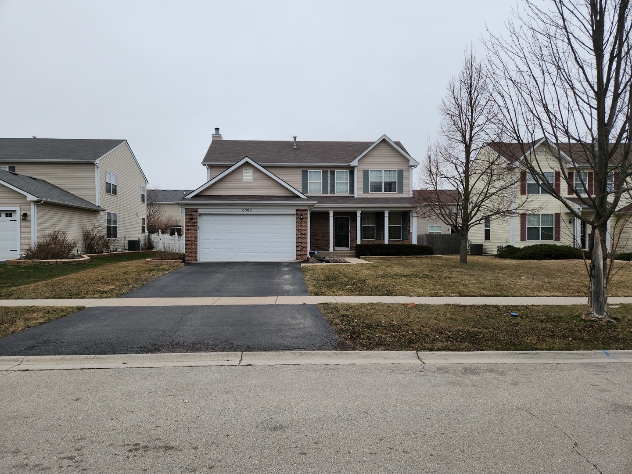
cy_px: 237
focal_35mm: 23
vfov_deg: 58.9
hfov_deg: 73.9
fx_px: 420
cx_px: 316
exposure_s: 1/180
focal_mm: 5.4
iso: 64
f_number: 1.8
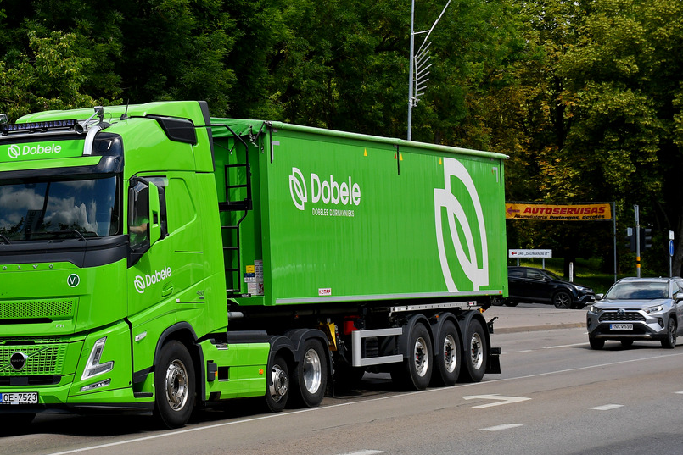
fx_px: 1746
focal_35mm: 92
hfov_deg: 21.9
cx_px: 164
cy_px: 128
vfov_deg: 14.8
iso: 200
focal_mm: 38
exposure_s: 1/1000
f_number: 6.3
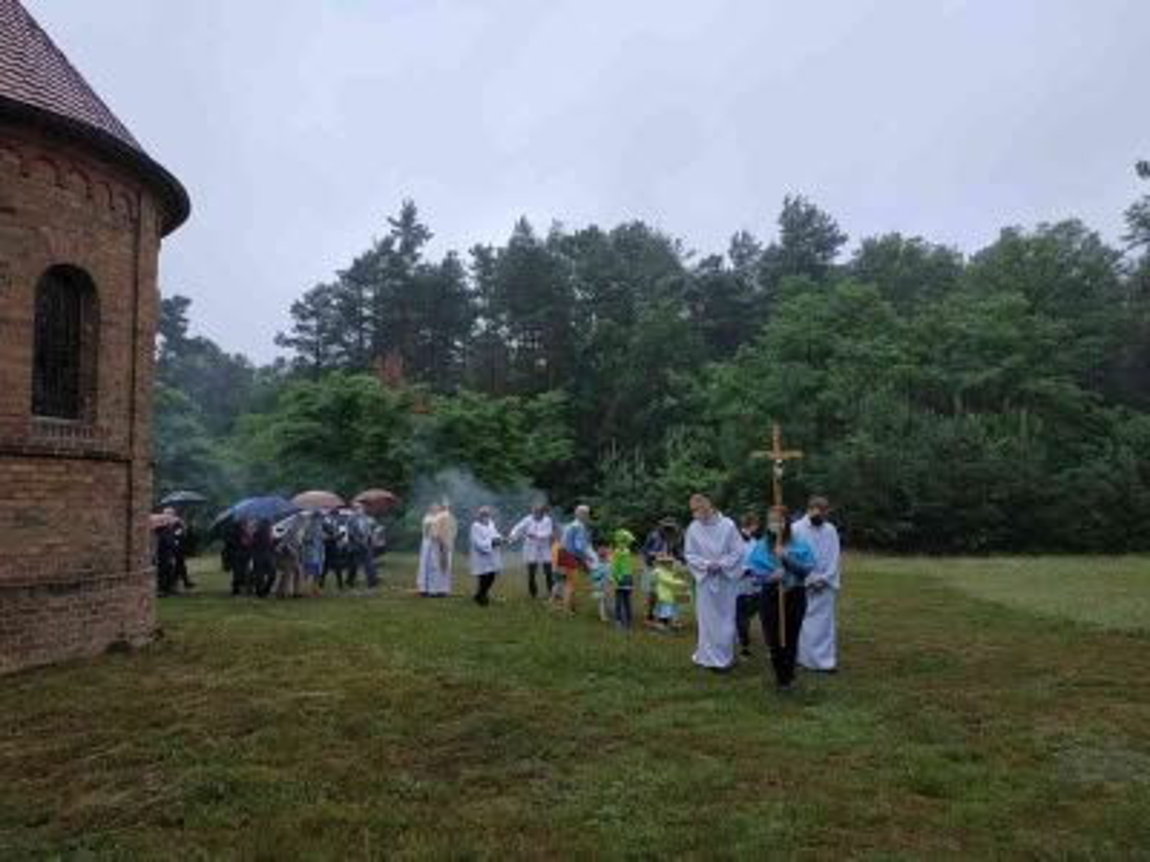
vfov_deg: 56.8
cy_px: 431
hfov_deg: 71.6
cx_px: 575
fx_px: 797
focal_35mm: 24
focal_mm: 3.94
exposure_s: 1/647
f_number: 1.9
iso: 160
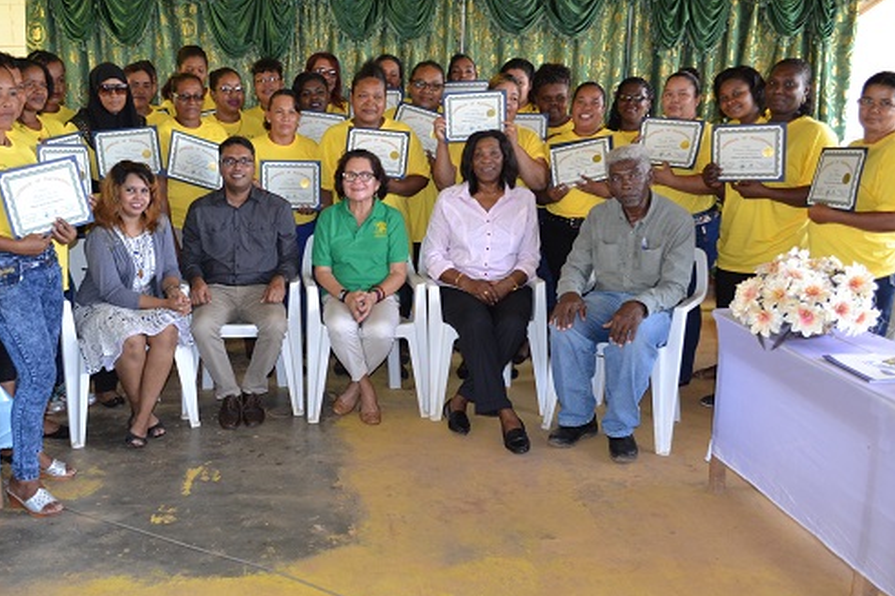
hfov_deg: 56.9
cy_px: 310
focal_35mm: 33
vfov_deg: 39.9
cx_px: 365
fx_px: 820
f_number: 3.5
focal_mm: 18
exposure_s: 1/60
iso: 800
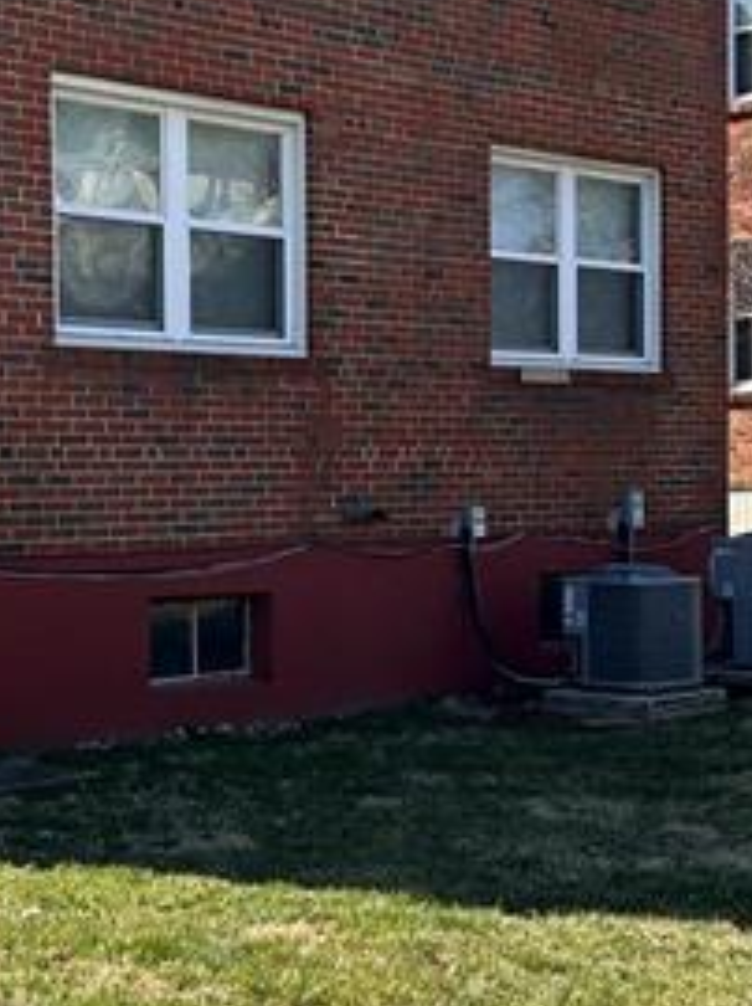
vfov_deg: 26.3
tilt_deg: +1.3
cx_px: 313
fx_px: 2147
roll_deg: +1.8
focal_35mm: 74
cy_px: 477
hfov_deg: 19.9
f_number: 1.5
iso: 50
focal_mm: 5.7
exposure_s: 1/1698
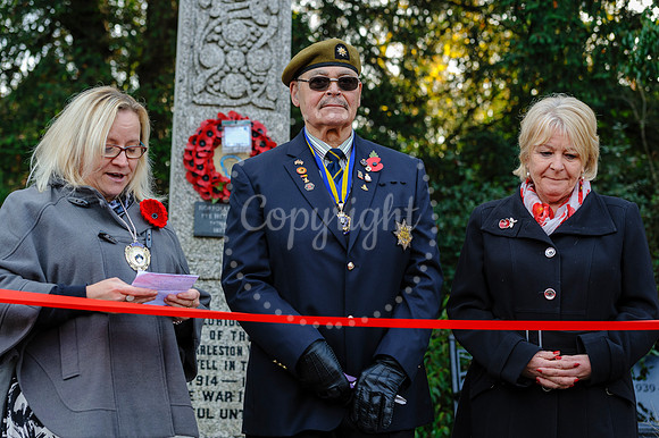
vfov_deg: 19.2
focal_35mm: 71
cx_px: 330
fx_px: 1299
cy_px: 219
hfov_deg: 28.5
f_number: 4.8
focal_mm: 70
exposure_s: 1/180
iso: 400
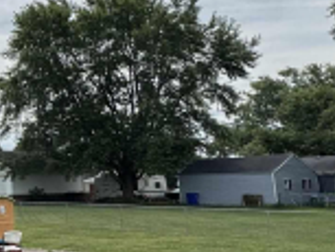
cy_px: 145
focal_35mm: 61
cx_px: -176
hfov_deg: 24.3
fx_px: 591
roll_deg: -0.1
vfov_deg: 24.0
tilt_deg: +4.3
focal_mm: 2.22
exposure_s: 1/2985
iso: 50
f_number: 2.2
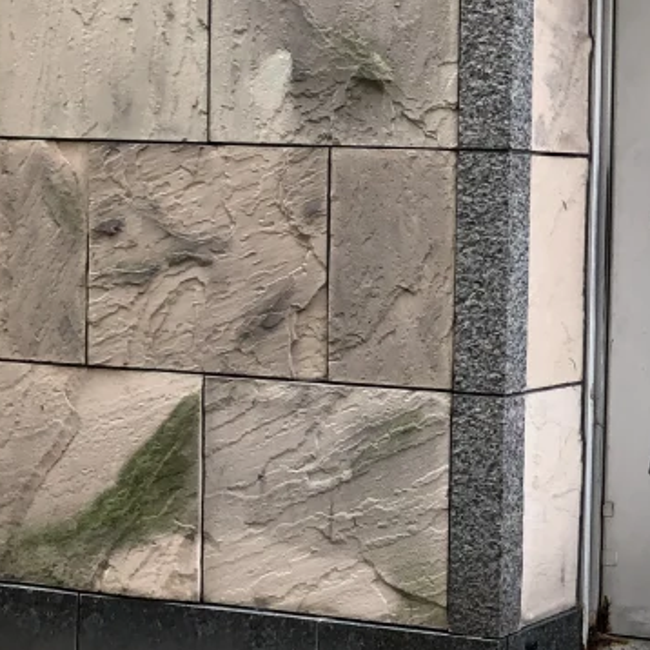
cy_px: 272
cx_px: 1062
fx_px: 1763
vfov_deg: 20.9
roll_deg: -1.5
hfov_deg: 17.9
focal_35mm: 83
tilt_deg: -1.3
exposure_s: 1/120
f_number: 1.8
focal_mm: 4
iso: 50
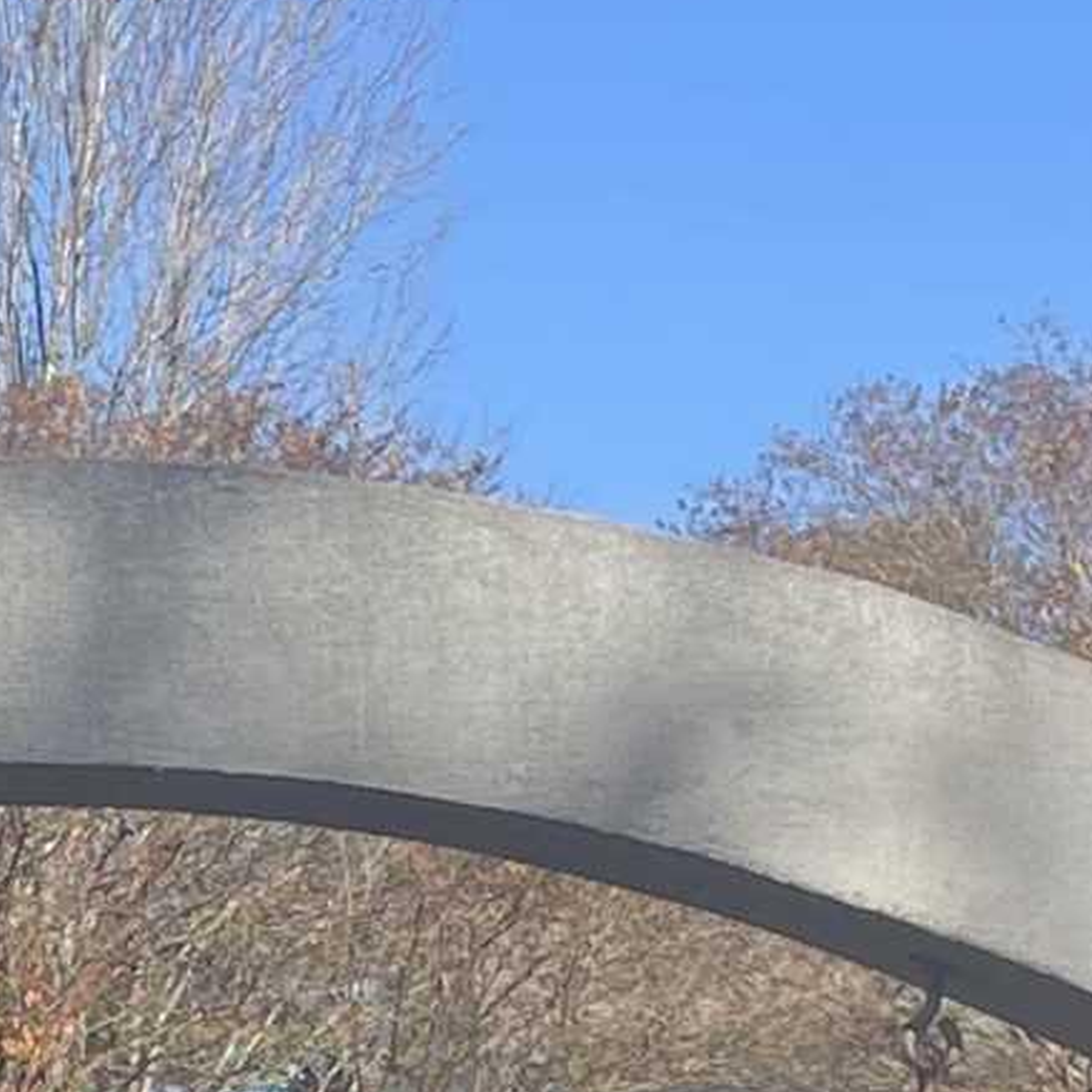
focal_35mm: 162
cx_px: 108
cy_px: 2006
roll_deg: -0.1
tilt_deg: -2.8
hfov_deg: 10.7
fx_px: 5782
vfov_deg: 10.2
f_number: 1.6
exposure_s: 1/1553
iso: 32
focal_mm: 4.2
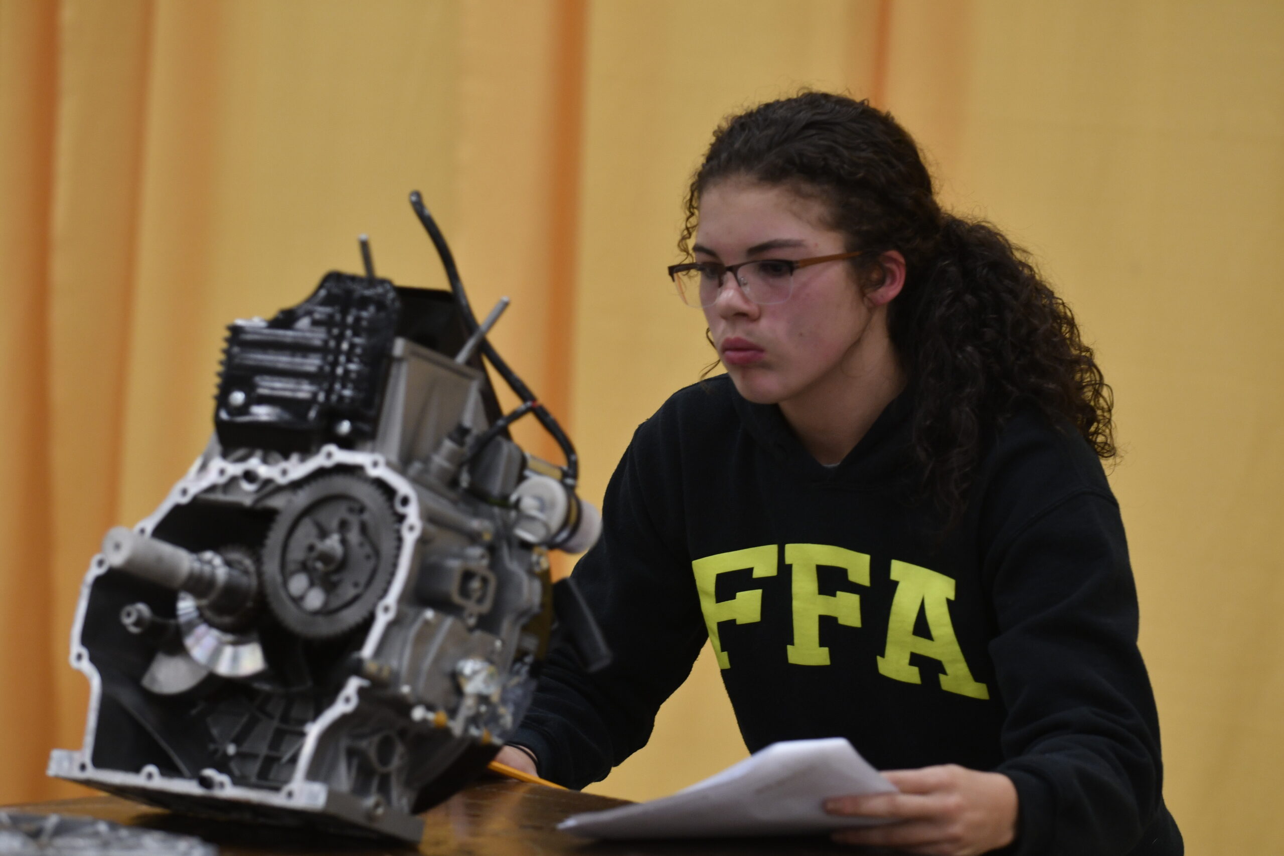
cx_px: 642
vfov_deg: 7.3
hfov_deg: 11.0
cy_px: 428
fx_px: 6687
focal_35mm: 188
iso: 800
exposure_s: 1/320
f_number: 2.8
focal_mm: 125
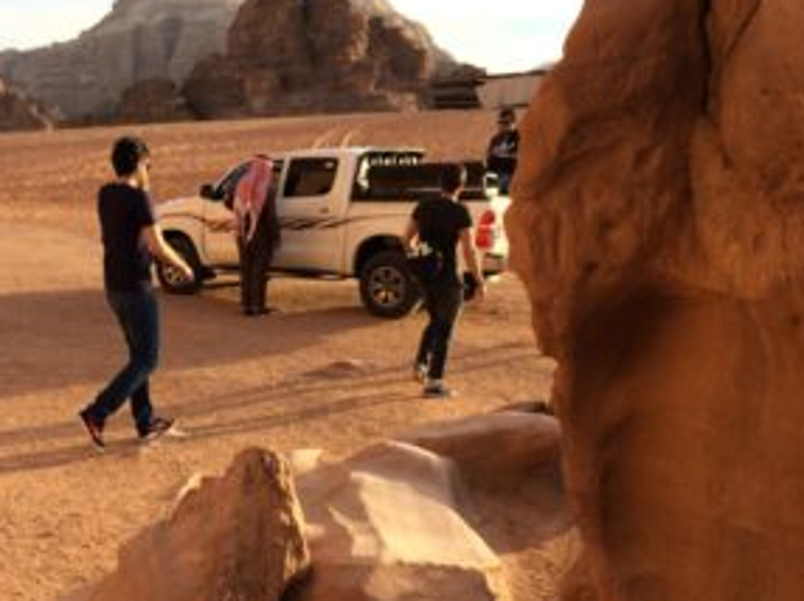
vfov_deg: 34.2
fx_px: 975
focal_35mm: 42
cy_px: 343
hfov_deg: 44.1
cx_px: 261
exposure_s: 1/651
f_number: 2.2
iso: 32
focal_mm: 4.12
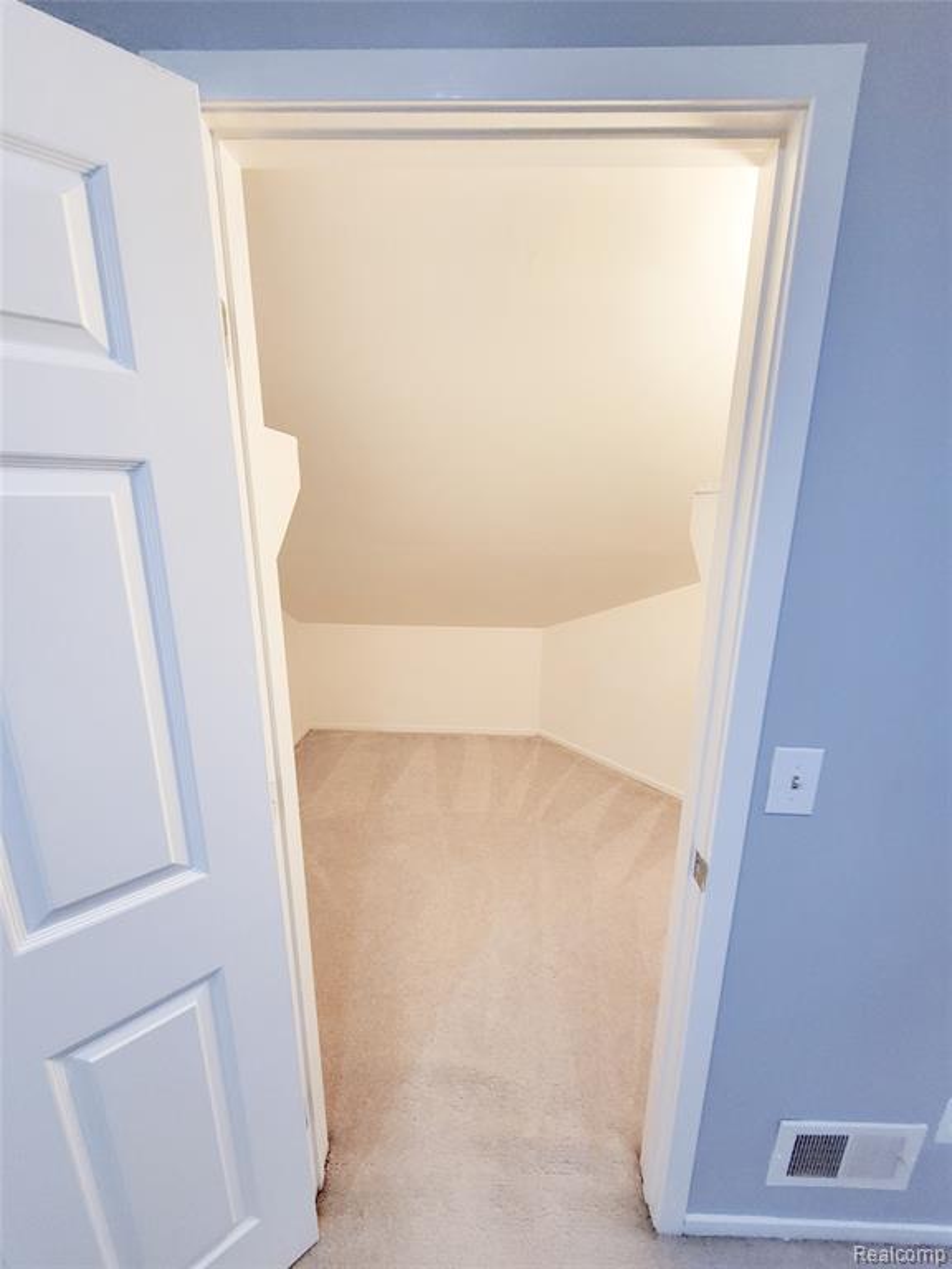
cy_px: 634
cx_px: 476
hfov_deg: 89.9
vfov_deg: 106.2
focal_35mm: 13
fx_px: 477
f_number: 2.2
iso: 400
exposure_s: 1/60
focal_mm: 2.2
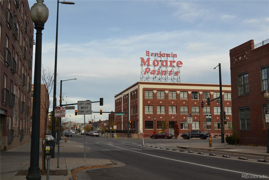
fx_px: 325
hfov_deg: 45.0
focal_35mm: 44
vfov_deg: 30.8
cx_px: 134
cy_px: 90
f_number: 6.3
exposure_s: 1/160
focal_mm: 29
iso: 100
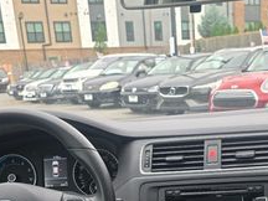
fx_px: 526
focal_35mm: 68
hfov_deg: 28.3
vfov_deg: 19.6
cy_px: 274
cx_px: 186
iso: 64
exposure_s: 1/180
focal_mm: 6.3
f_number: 1.7
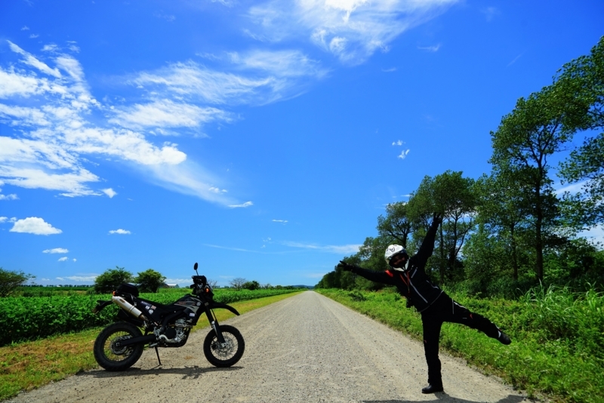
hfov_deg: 73.7
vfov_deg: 53.2
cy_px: 202
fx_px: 403
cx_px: 302
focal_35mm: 24
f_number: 8
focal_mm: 24
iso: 100
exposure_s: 1/100
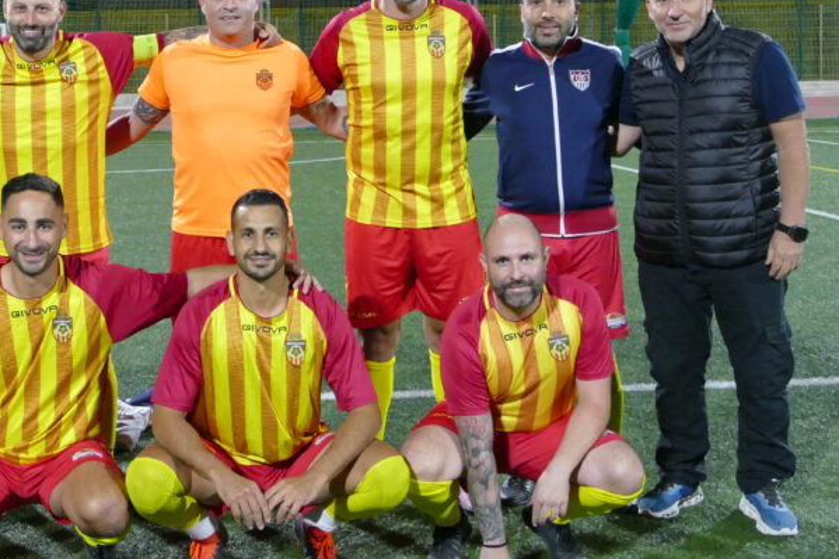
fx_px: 1514
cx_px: 221
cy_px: 177
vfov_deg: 20.8
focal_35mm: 65
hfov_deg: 30.5
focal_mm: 13.97
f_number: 3.1
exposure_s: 1/50
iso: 1600
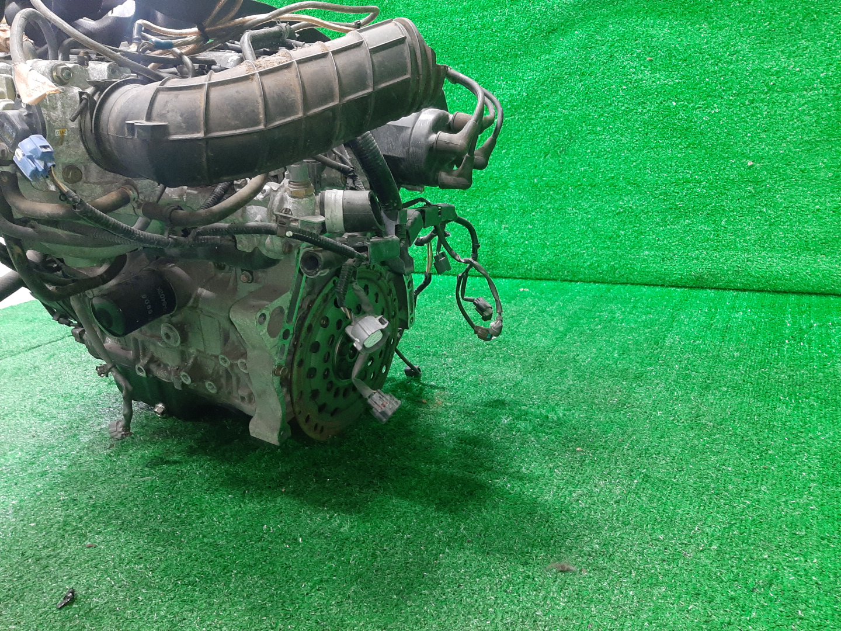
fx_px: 632
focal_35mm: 26
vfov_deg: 53.1
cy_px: 316
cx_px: 420
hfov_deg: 67.3
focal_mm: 3.93
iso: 215
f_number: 1.7
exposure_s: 1/33
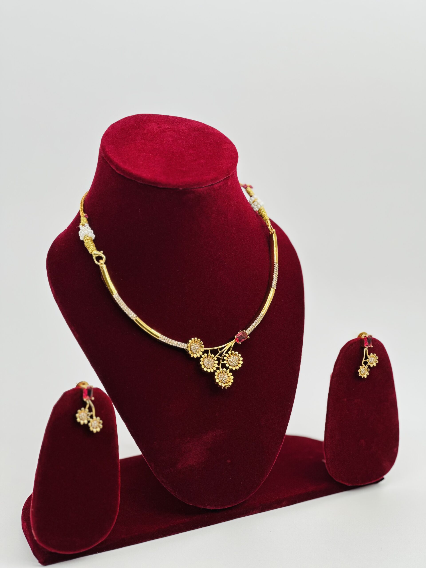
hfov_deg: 19.1
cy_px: 284
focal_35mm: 77
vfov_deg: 25.3
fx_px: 1263
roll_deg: -3.0
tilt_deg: -17.6
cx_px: 213
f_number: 2.8
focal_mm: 9
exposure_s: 1/100
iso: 25
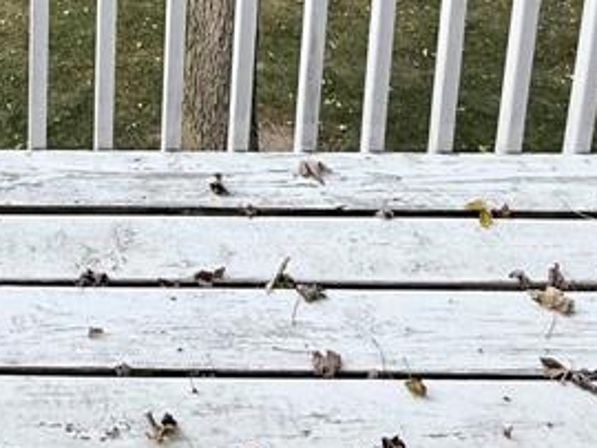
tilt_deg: -11.4
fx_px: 915
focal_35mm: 53
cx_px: -13
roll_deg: -0.2
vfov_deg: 20.8
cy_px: -320
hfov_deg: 32.9
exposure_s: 1/99
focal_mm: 2.22
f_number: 2.2
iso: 80
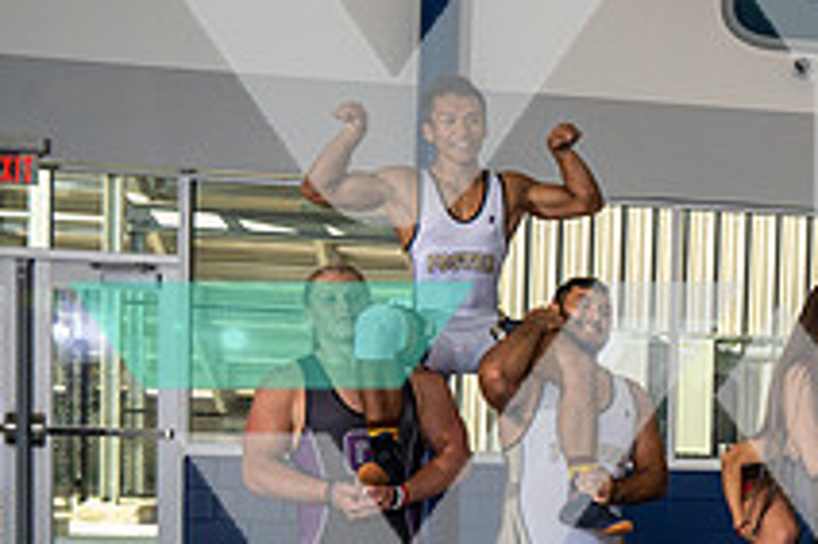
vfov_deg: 18.1
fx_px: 1680
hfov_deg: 24.1
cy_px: 488
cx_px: 1053
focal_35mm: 74
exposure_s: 1/250
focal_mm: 27
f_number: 8
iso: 320
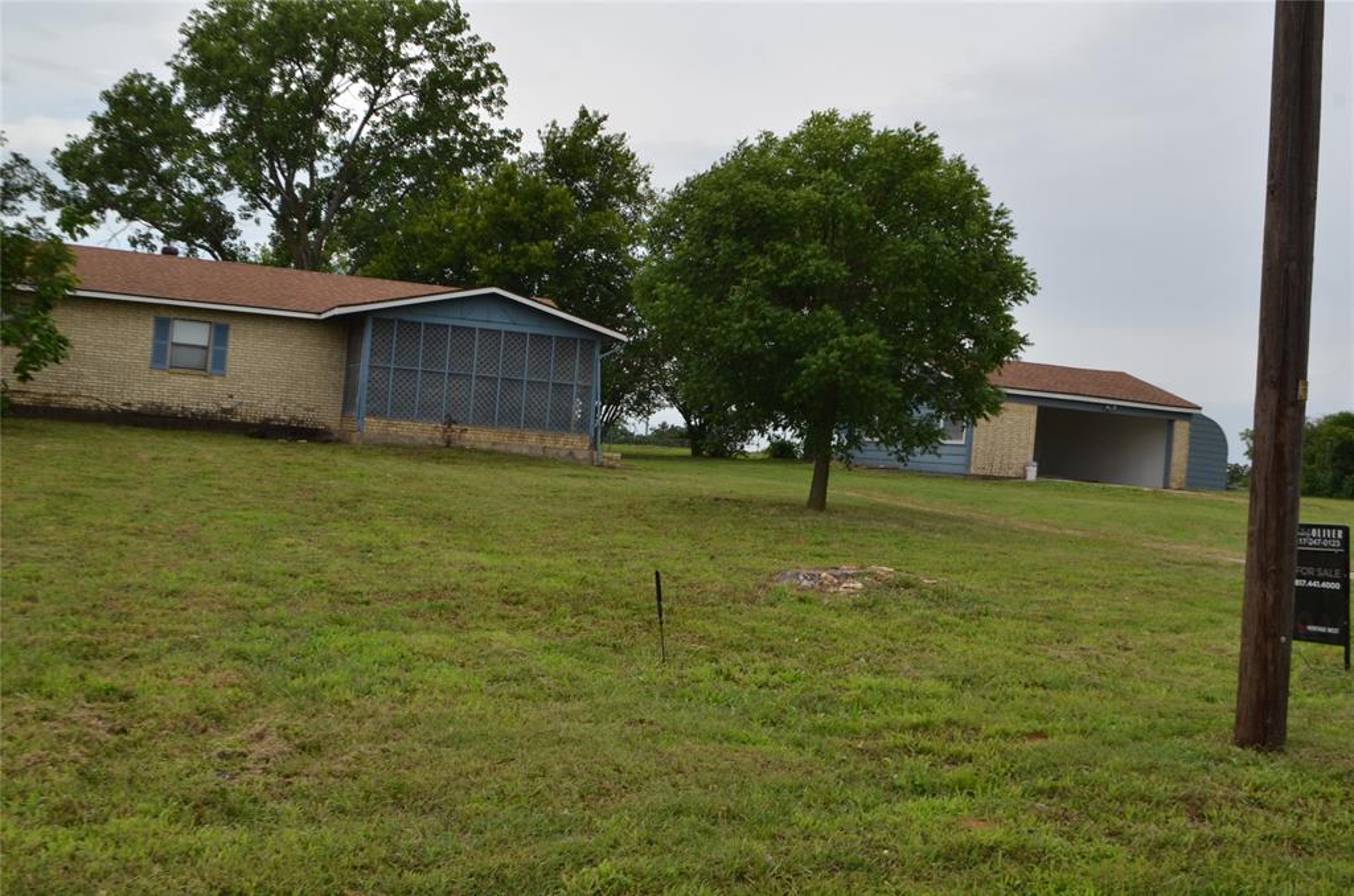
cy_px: 448
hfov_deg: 45.0
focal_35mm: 44
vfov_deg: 30.7
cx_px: 677
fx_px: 1633
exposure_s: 1/250
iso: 125
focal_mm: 29
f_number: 8
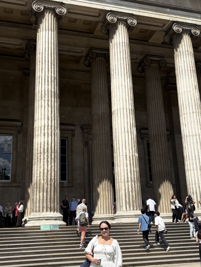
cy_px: 135
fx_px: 325
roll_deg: +1.9
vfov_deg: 44.8
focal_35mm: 42
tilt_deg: +16.9
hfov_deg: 34.4
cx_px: 97
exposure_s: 1/3448
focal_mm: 5.96
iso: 50
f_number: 1.6
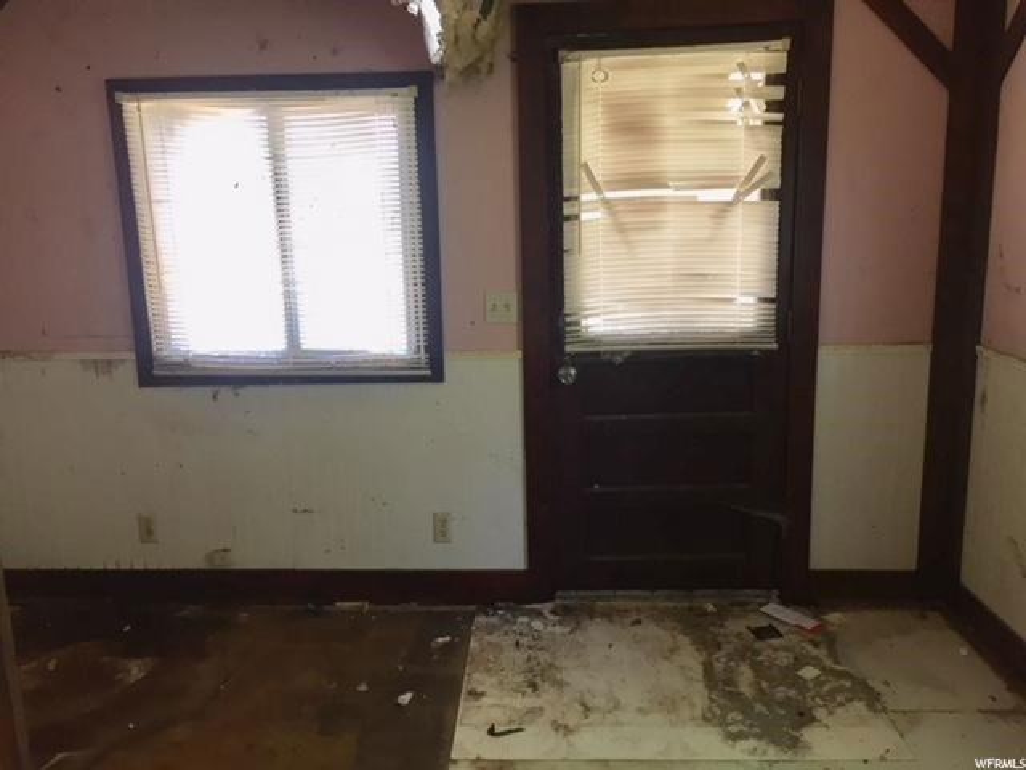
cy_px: 385
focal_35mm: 29
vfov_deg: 48.2
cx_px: 513
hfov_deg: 61.7
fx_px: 860
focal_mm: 4.15
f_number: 2.2
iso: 64
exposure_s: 1/30
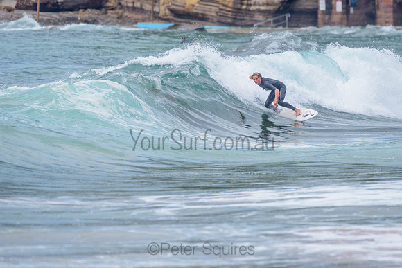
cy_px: 104
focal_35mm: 613
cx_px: 243
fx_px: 6848
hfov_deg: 3.4
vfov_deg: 2.2
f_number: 5.6
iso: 320
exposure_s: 1/2000
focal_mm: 500
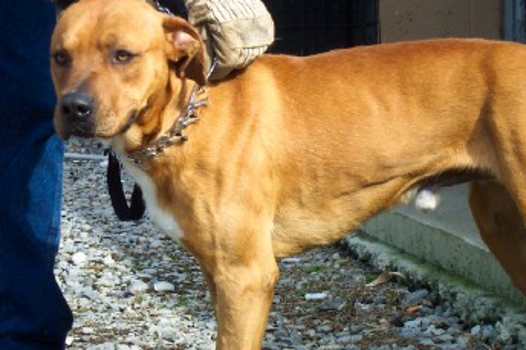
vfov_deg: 11.2
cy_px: 162
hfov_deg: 16.8
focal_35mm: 122
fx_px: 1782
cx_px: 252
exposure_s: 1/350
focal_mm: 21.2
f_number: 4.7
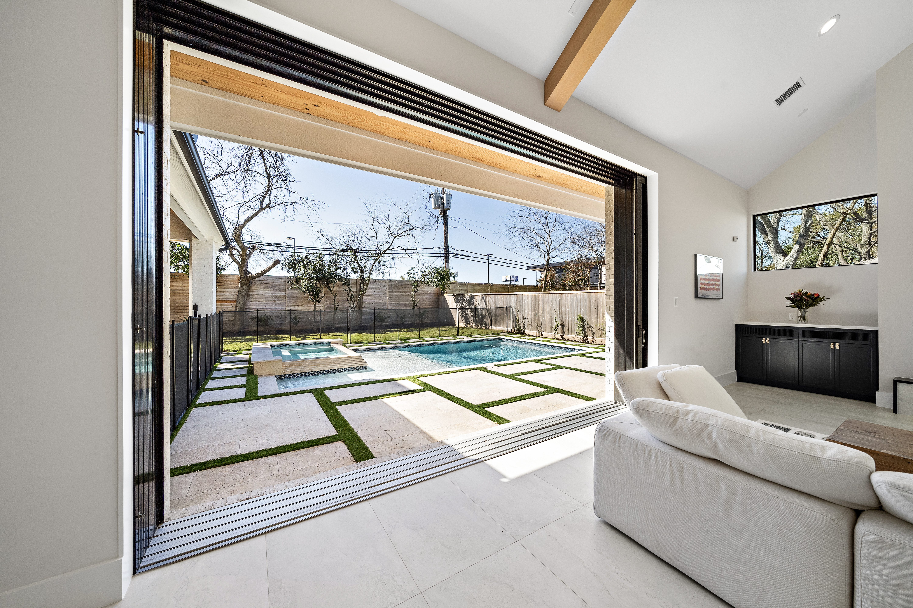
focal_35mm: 12
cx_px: 456
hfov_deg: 112.6
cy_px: 304
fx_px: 304
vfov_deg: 90.0
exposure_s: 1/100
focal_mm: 12
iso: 640
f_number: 8
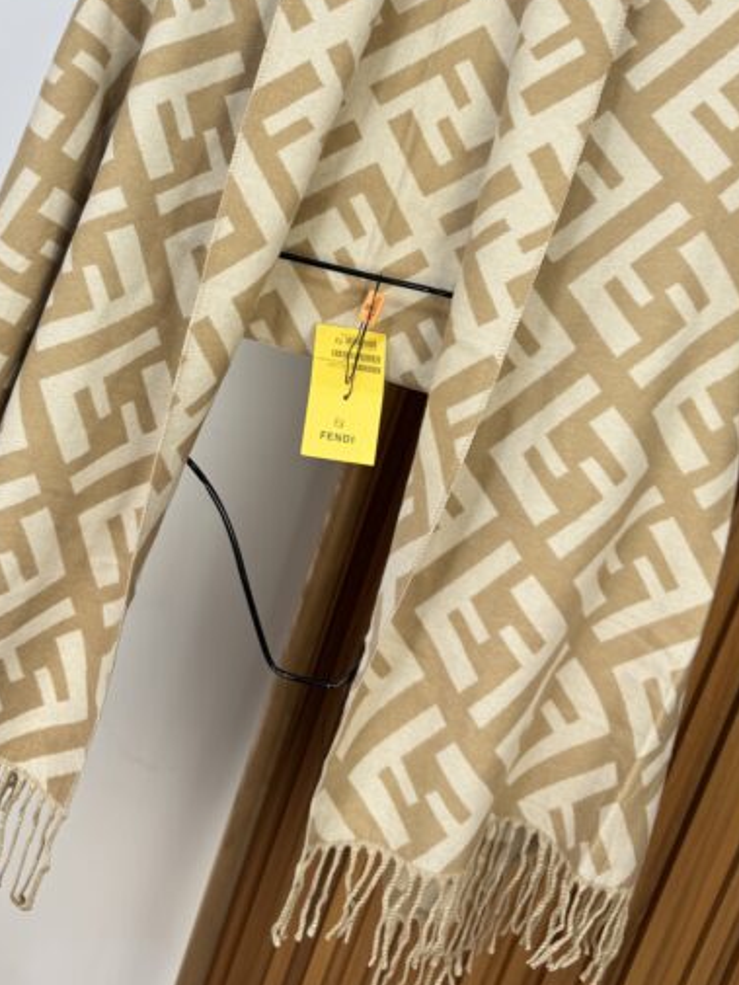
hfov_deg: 37.7
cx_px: 314
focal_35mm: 38
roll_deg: -17.8
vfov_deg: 47.2
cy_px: 252
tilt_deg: -9.3
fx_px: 1081
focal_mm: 6.76
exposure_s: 1/120
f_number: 1.78
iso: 80
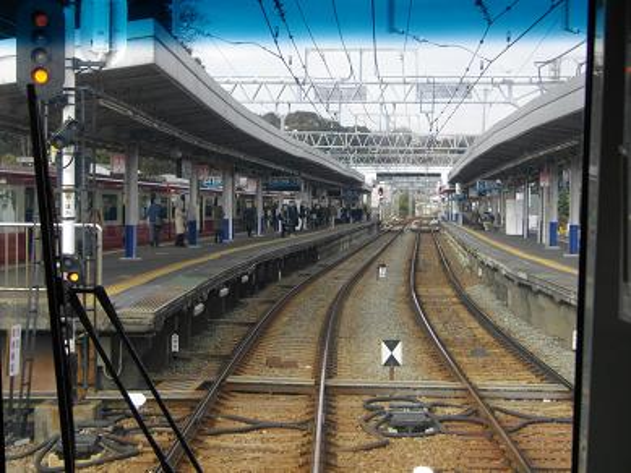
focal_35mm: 77
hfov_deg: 25.3
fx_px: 1404
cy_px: 236
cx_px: 316
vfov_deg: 19.1
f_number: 4.6
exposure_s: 1/200
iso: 100
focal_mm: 13.7
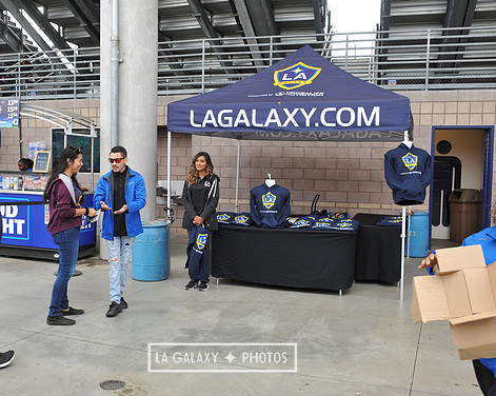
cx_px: 222
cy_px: 199
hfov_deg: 49.0
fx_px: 543
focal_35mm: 37
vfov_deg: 40.1
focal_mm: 32
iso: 200
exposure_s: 1/200
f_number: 5
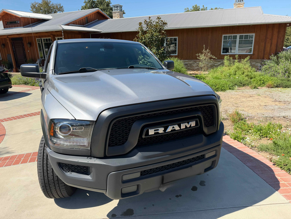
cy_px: 110
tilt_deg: -18.0
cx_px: 146
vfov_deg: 56.8
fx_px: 202
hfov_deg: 71.6
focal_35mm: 24
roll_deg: +1.9
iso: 100
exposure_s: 1/3425
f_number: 1.78
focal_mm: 6.76
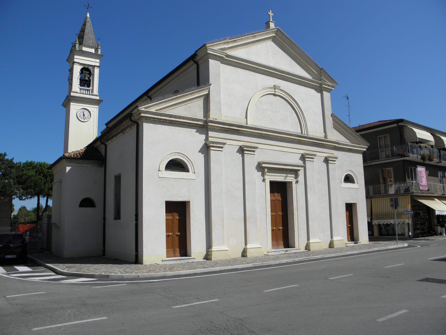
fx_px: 361
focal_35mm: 28
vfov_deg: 49.7
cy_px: 168
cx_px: 223
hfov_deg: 63.4
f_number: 7
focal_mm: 5
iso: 100
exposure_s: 1/400
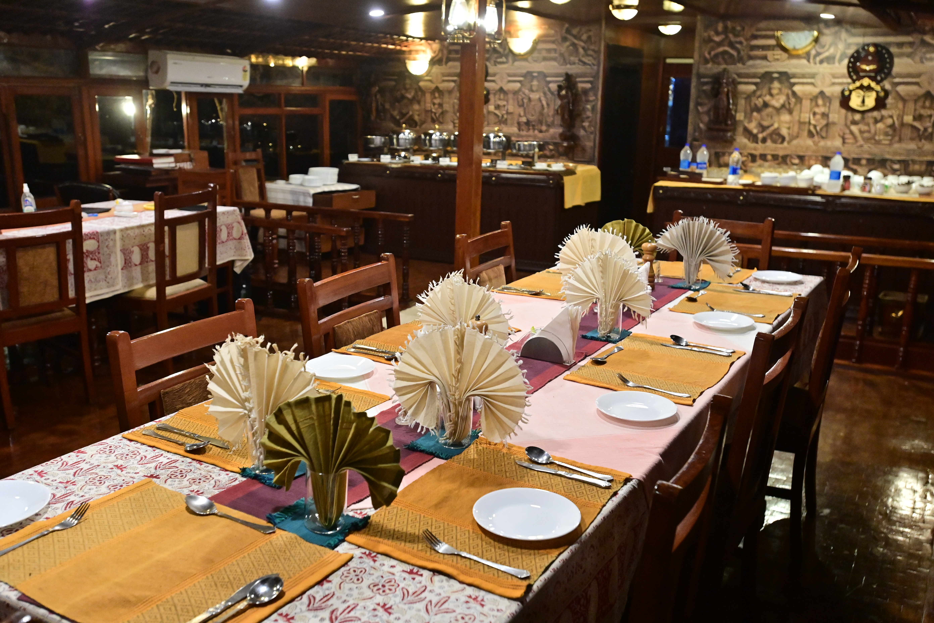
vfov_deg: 37.9
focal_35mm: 35
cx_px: 467
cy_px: 312
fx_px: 908
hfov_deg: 54.4
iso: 8000
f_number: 3.5
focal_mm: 35
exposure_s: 1/160
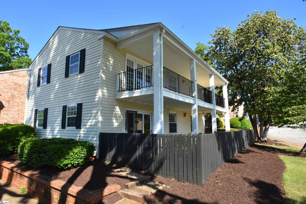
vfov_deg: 59.5
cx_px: 153
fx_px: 179
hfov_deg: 81.2
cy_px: 102
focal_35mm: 21
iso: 1000
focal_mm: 14
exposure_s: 1/640
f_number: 13
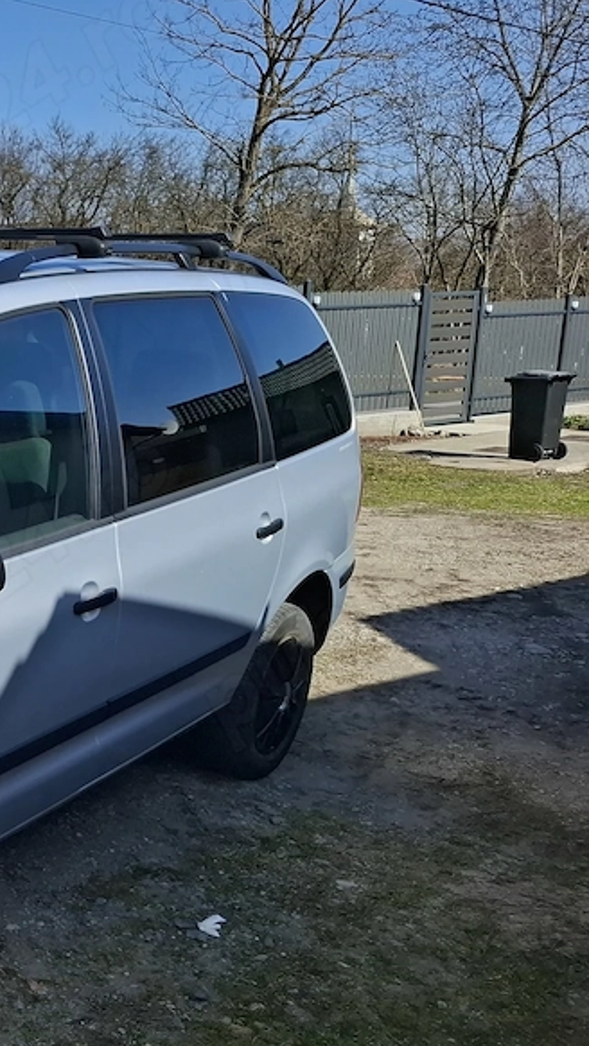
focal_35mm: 43
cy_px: 619
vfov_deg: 47.1
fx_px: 1194
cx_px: -235
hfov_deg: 23.5
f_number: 1.8
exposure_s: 1/3257
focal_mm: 5.54
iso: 50
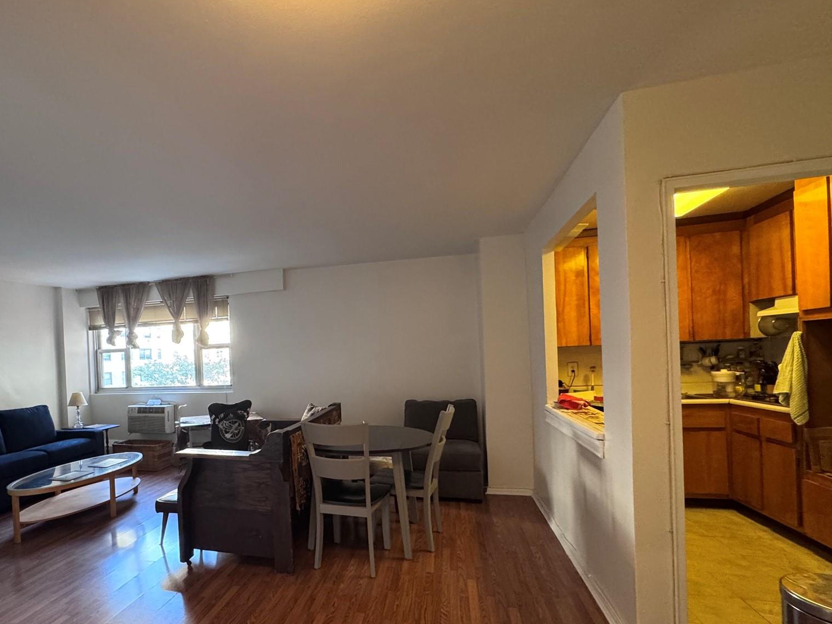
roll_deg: +2.5
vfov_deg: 68.2
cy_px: 367
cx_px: 307
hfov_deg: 82.9
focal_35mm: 19
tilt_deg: -0.5
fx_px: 457
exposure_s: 1/60
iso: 500
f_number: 2.2
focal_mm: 2.22
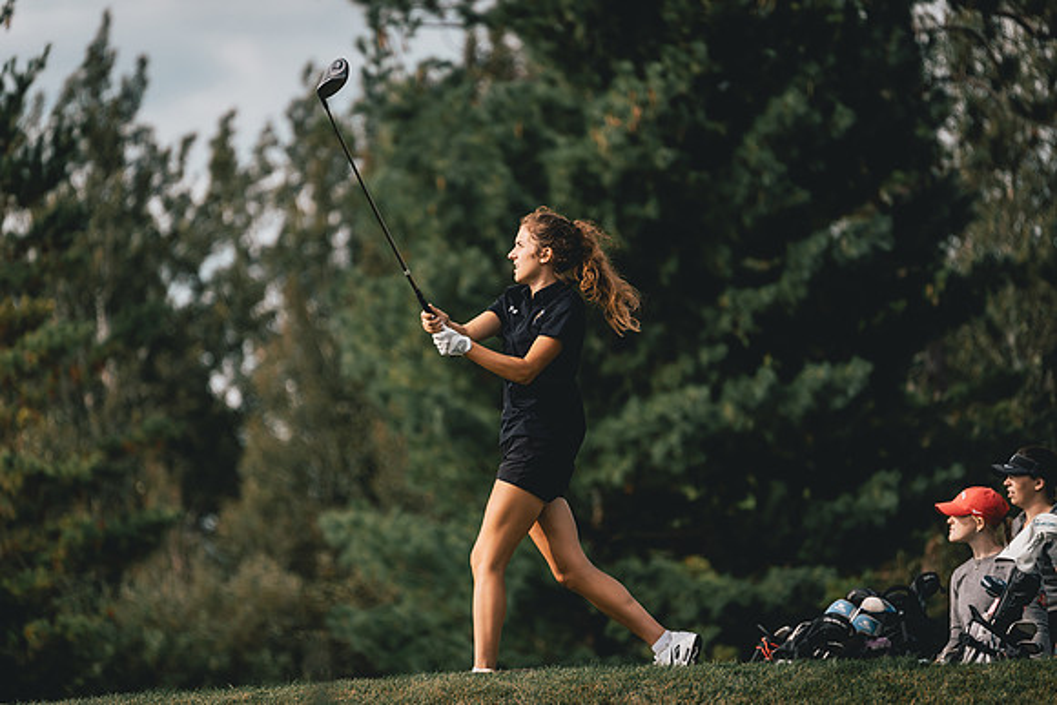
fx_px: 11747
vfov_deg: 3.4
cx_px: 528
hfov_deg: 5.2
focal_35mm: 400
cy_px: 352
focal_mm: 400
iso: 400
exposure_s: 1/1250
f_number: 6.3
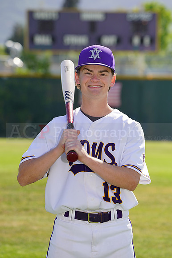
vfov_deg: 8.0
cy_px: 129
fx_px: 1837
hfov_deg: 5.4
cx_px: 86
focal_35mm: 256
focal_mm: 256
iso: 100
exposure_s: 1/250
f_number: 8
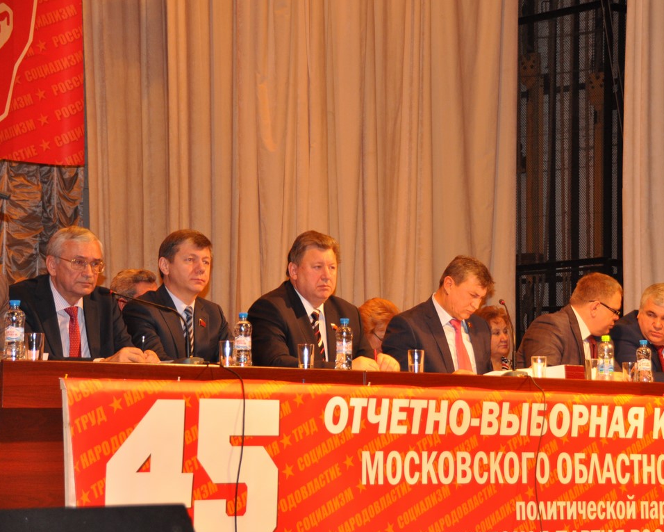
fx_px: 2507
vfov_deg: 12.1
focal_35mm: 128
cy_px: 266
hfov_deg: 15.1
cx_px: 396
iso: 800
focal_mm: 75
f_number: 5
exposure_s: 1/60
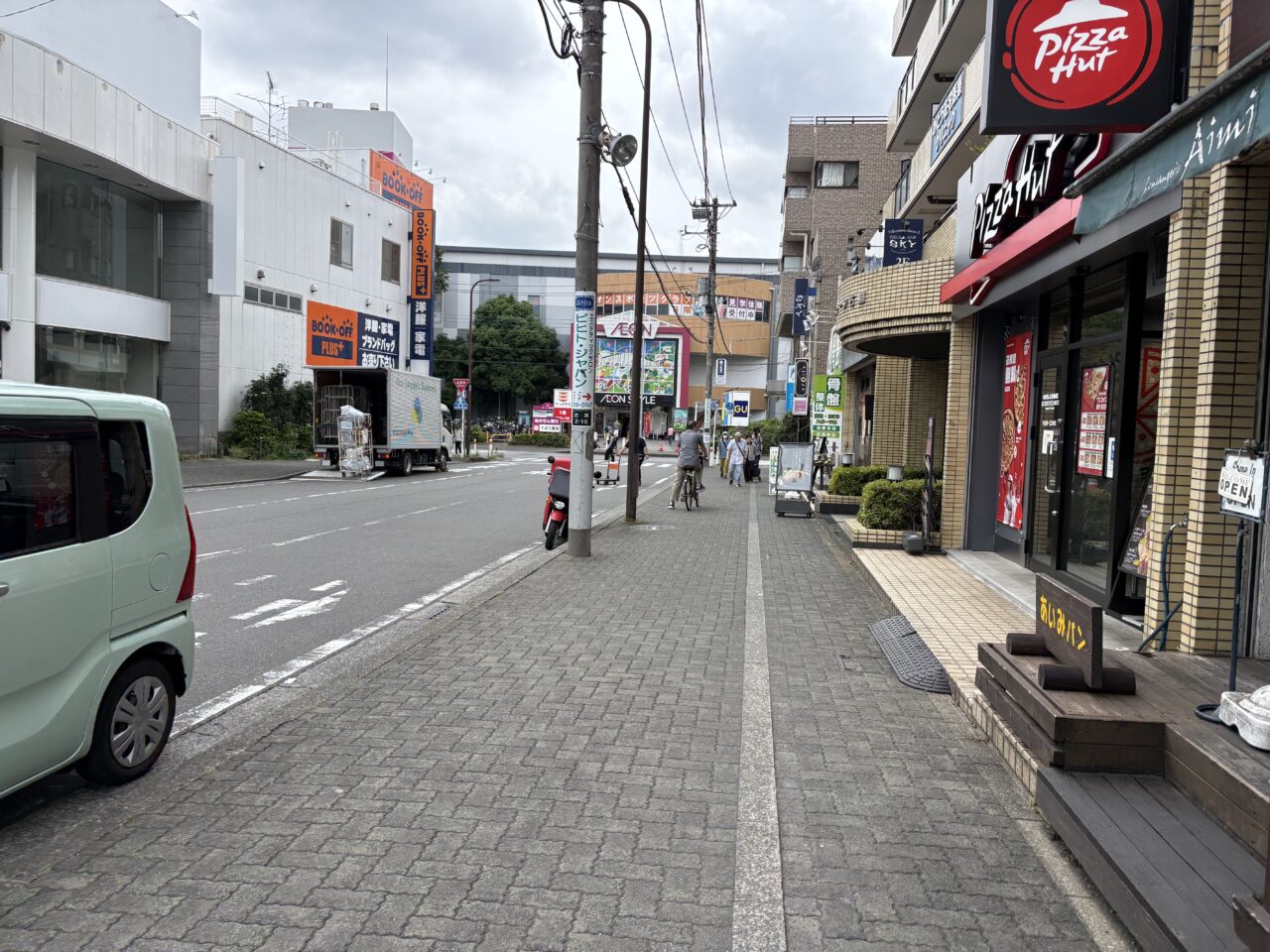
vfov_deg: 53.1
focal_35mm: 26
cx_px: 635
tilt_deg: -4.0
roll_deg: -0.4
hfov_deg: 67.3
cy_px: 476
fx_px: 954
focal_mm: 5.96
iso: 64
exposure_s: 1/2075
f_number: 1.6
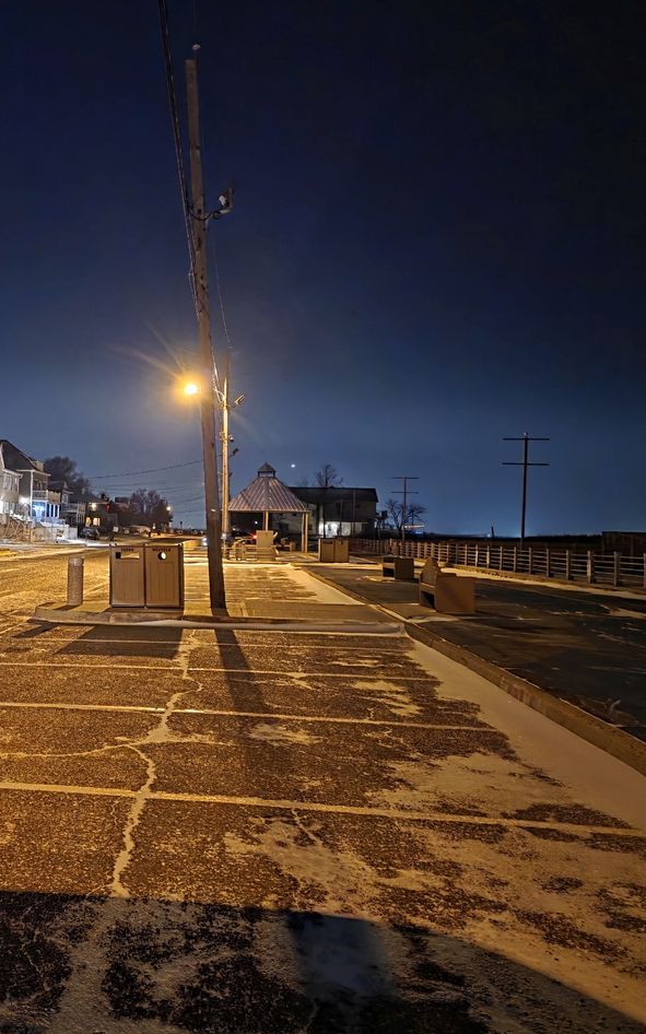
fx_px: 930
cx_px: 26
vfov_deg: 58.1
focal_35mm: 33
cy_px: 520
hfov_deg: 35.3
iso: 2000
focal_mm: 6.3
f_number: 1.7
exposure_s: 1/24
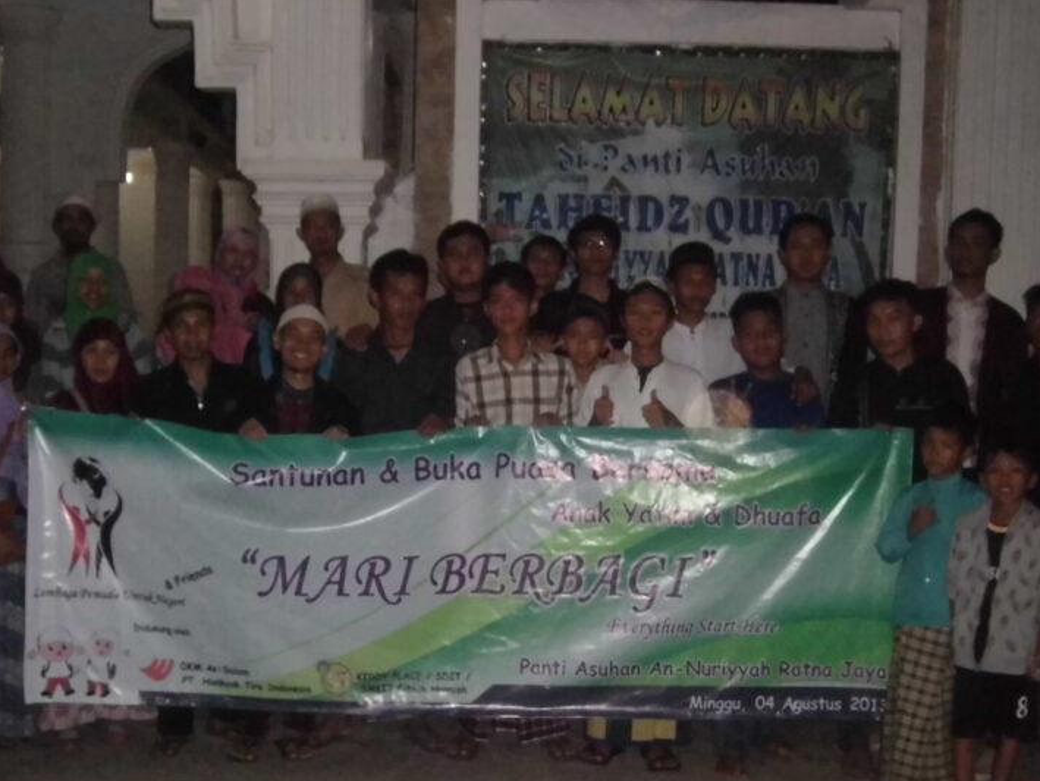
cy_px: 561
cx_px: 503
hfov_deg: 36.8
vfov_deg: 27.7
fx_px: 1563
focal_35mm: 52
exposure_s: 1/60
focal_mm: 6.4
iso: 400
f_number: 3.1
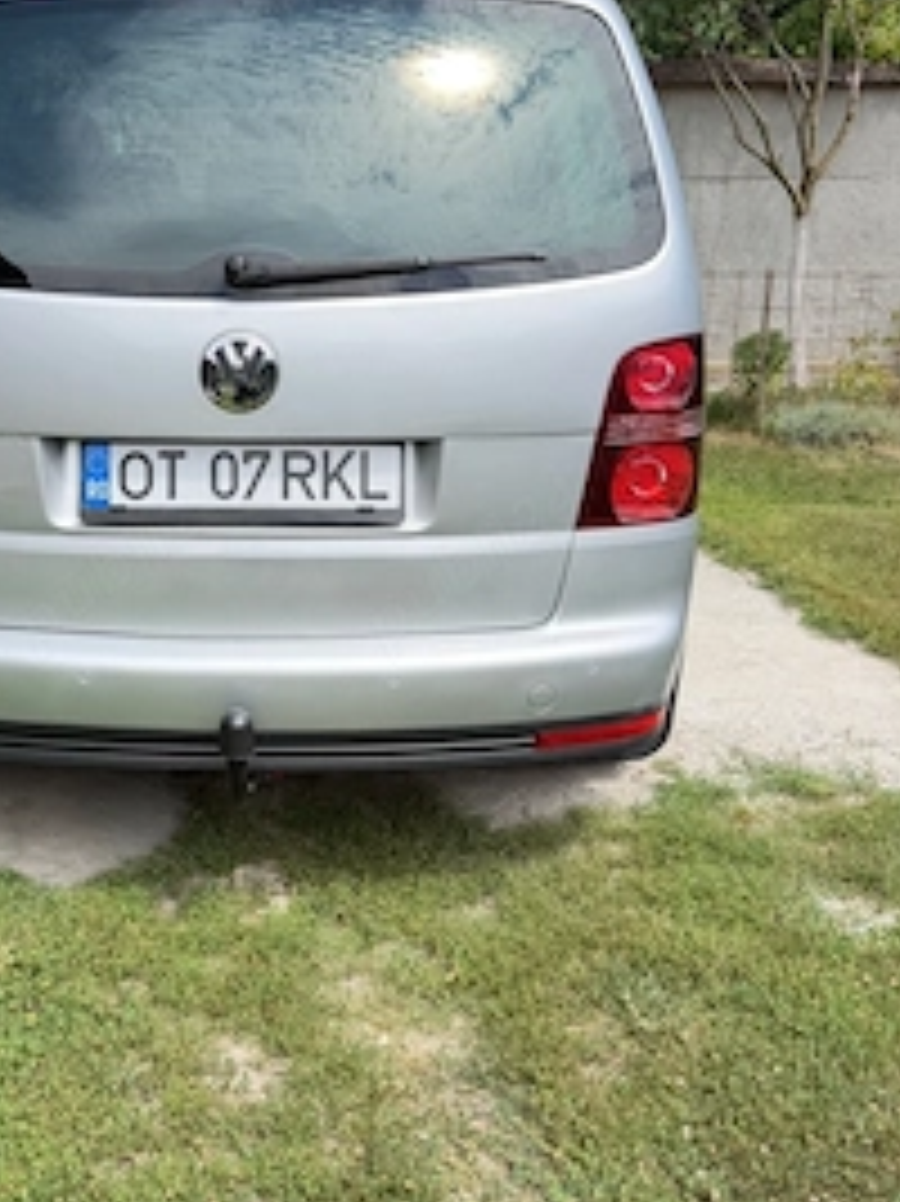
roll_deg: -0.7
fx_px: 1249
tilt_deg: -19.3
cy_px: 590
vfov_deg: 51.4
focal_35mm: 36
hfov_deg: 38.8
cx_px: 252
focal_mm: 6.76
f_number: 1.78
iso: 100
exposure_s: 1/1901
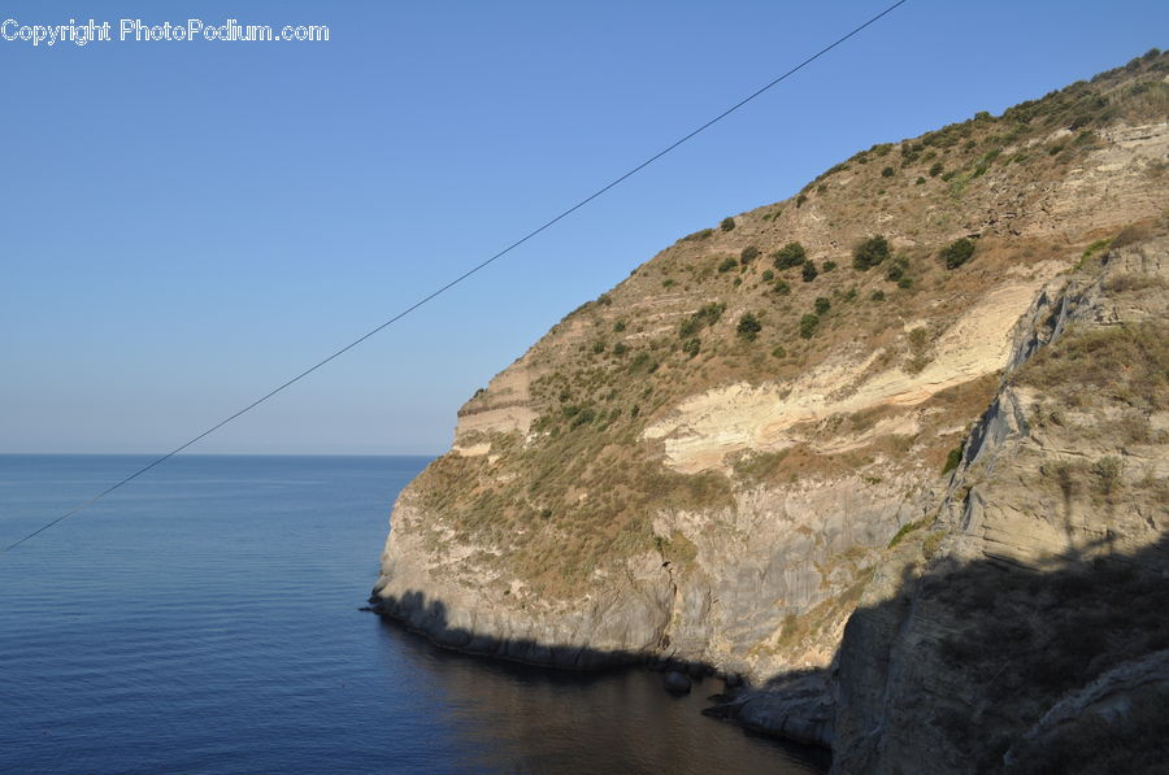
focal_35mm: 27
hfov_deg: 67.5
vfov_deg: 47.8
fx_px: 875
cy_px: 388
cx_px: 584
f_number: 10
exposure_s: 1/400
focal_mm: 18
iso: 200
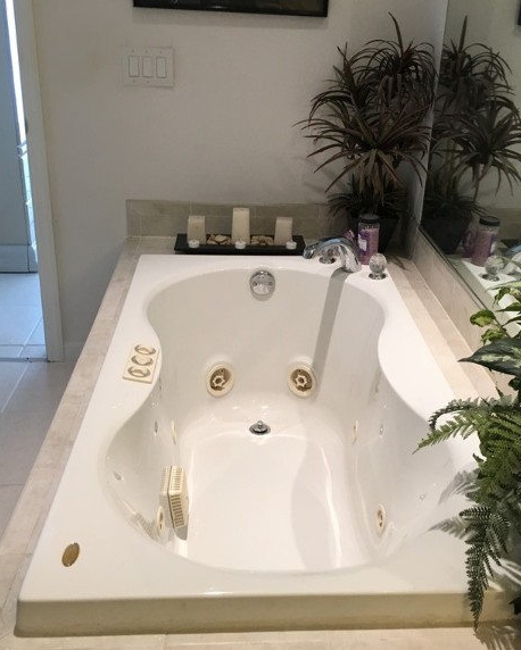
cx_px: 288
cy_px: 309
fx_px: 732
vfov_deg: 47.9
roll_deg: -3.1
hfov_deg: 39.1
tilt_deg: -23.6
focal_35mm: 38
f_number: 2.2
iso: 40
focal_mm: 4.15
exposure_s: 1/30
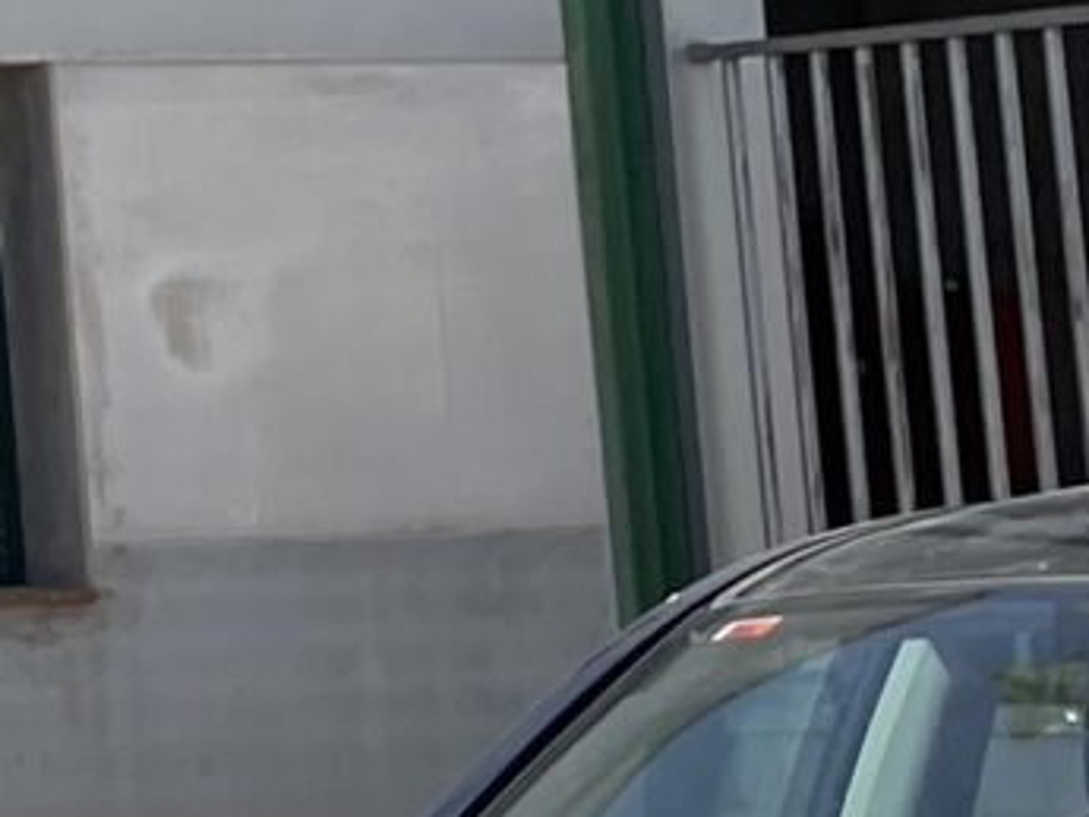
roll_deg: +0.6
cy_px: -233
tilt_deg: +7.4
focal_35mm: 193
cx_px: -2374
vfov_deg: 7.6
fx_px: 6074
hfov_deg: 8.3
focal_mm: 4.2
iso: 32
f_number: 1.6
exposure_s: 1/2747
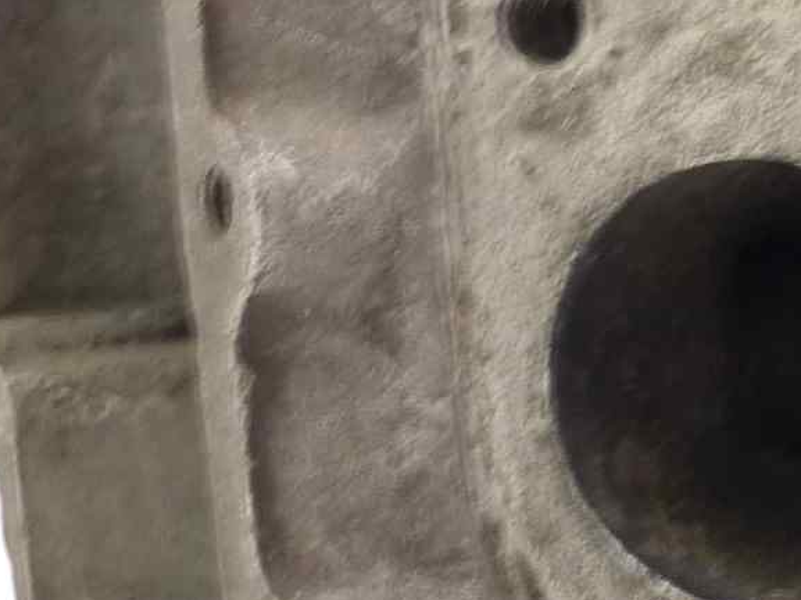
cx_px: 539
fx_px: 2567
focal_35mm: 111
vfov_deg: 13.3
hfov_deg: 17.7
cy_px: 375
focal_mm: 4.1
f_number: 3.3
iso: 125
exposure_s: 1/8
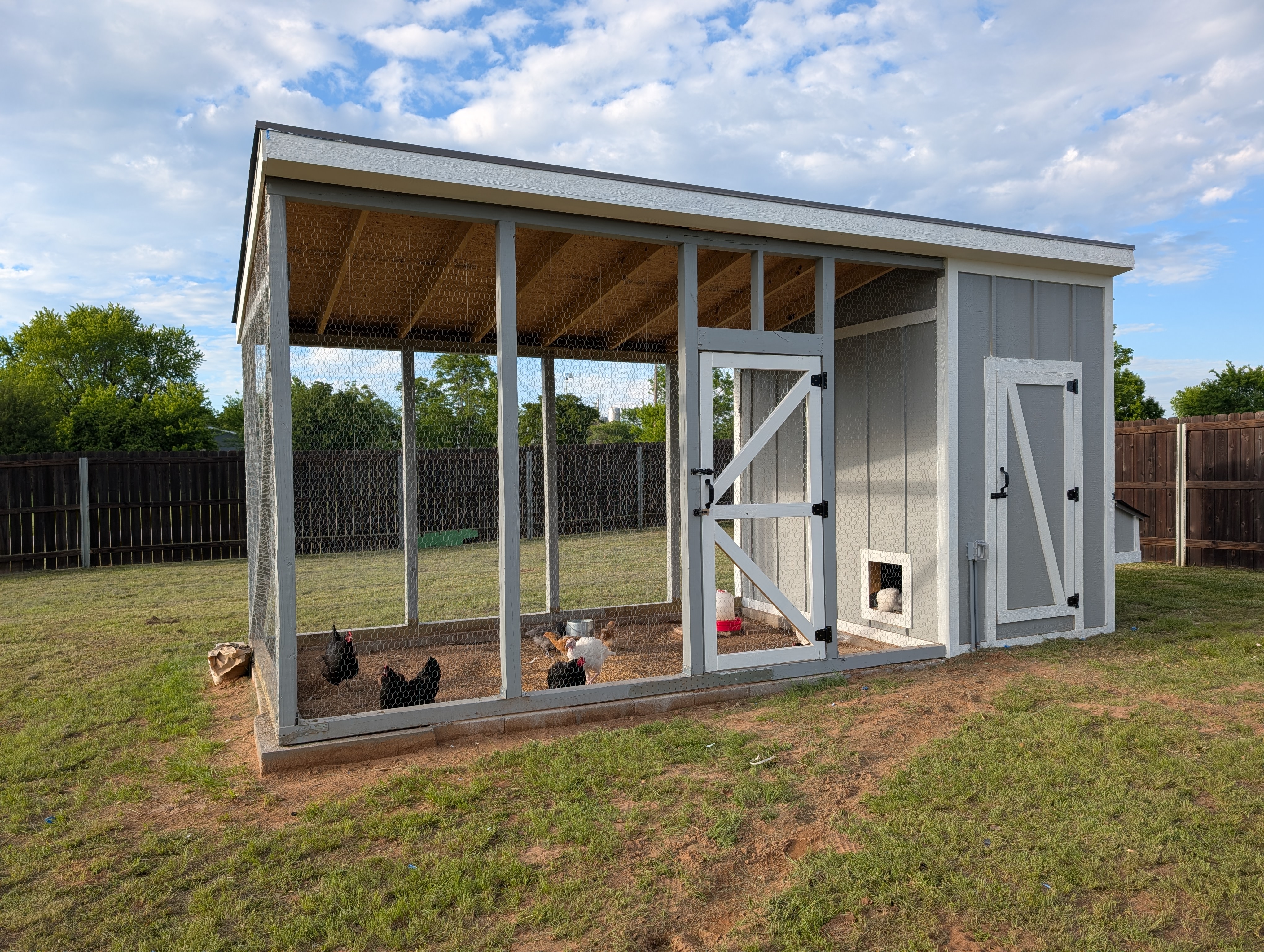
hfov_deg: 71.5
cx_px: 632
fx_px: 878
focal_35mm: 24
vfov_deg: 56.9
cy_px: 476
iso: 22
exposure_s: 1/461
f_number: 1.68
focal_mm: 6.9
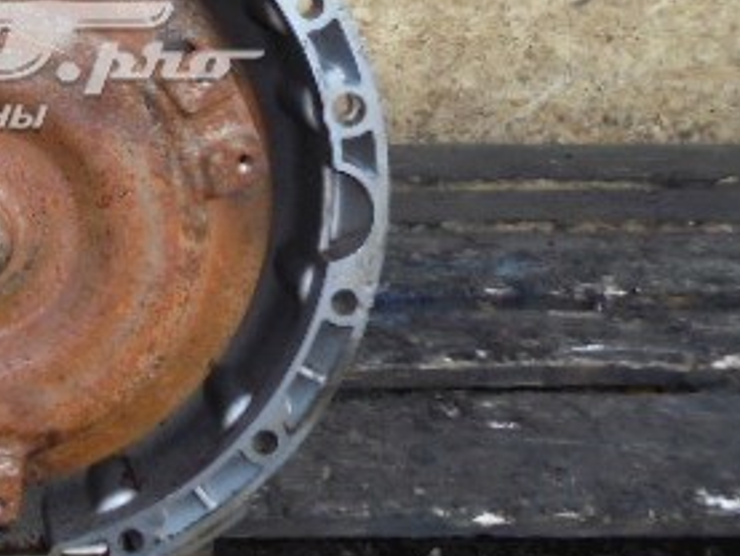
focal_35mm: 60
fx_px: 1283
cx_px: -59
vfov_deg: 23.7
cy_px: 37
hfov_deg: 29.3
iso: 200
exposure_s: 1/40
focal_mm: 4.6
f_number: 3.5
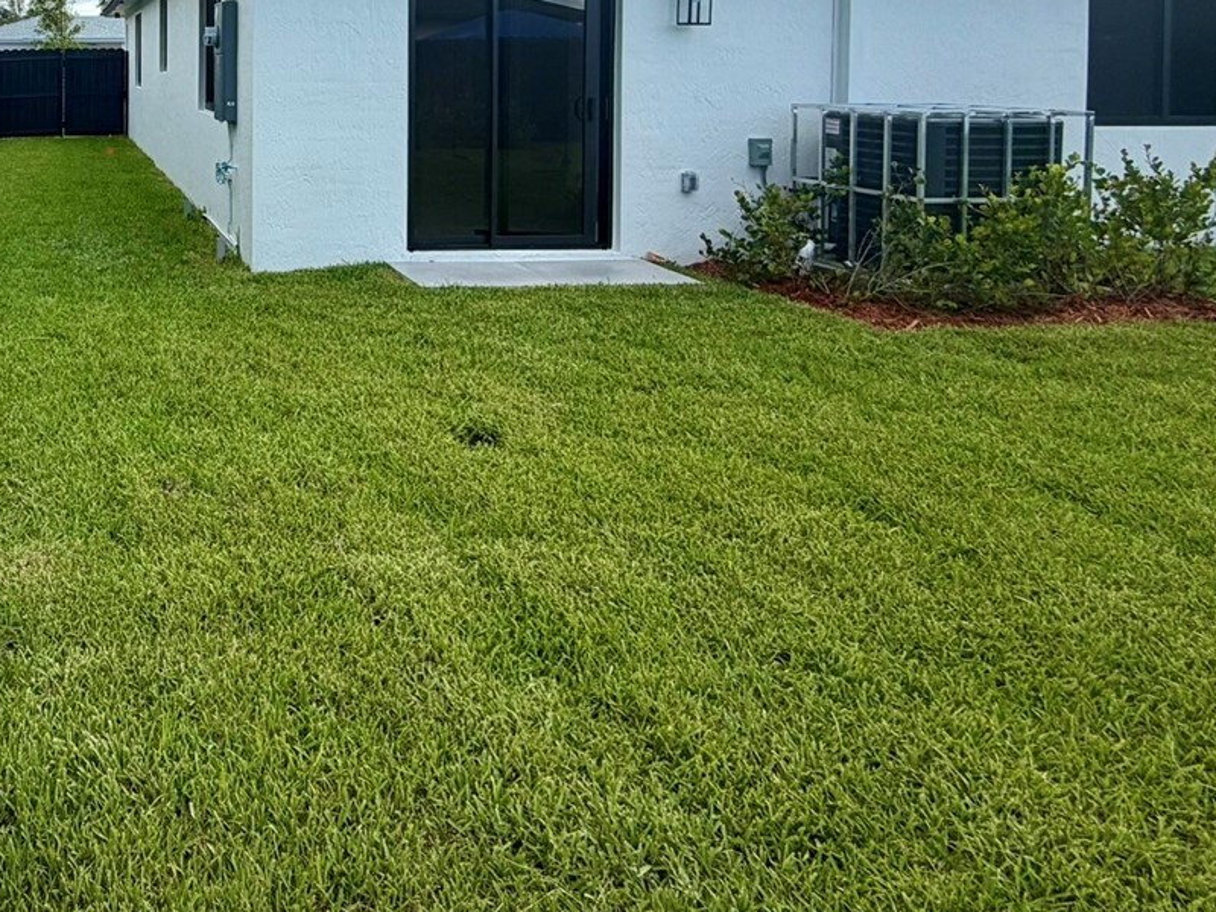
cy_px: 82
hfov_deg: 55.1
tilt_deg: -0.9
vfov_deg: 44.9
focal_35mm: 28
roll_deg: +0.7
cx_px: 123
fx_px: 984
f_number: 2.2
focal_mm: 2.22
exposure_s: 1/914
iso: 20
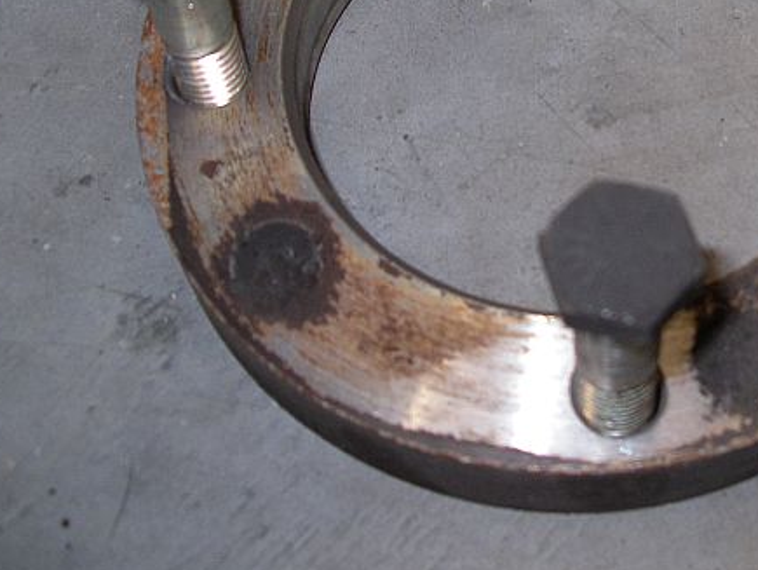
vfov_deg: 21.2
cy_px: 57
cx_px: 643
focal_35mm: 68
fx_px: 1490
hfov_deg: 27.8
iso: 200
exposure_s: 1/40
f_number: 2.8
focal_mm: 7.8
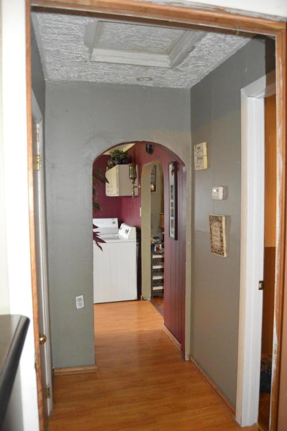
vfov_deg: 67.4
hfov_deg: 47.9
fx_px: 323
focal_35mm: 27
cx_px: 144
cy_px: 216
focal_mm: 18
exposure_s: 1/80
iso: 3200
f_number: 3.5
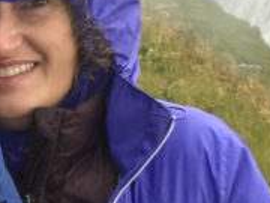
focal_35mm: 114
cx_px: 118
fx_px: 889
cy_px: 75
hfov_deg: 17.3
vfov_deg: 13.0
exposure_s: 1/100
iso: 32
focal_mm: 2.87
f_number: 2.2
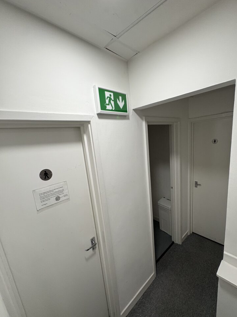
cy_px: 168
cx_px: 126
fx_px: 137
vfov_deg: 98.1
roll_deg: +6.0
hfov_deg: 81.6
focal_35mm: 15
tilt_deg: -9.0
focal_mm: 2.22
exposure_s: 1/100
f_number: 2.2
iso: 100
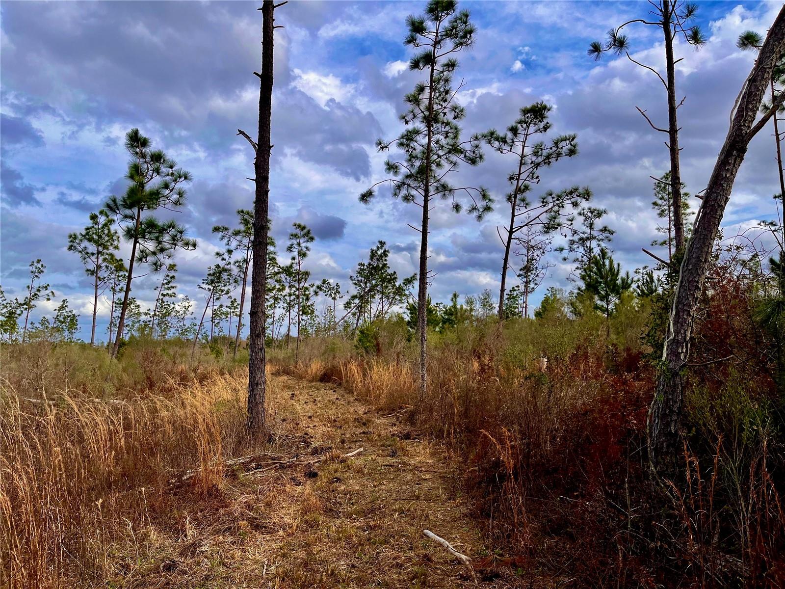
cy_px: 294
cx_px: 392
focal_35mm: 26
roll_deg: -0.2
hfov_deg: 67.3
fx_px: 590
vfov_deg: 53.1
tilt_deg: +5.8
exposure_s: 1/3745
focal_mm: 5.1
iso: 50
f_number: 1.6
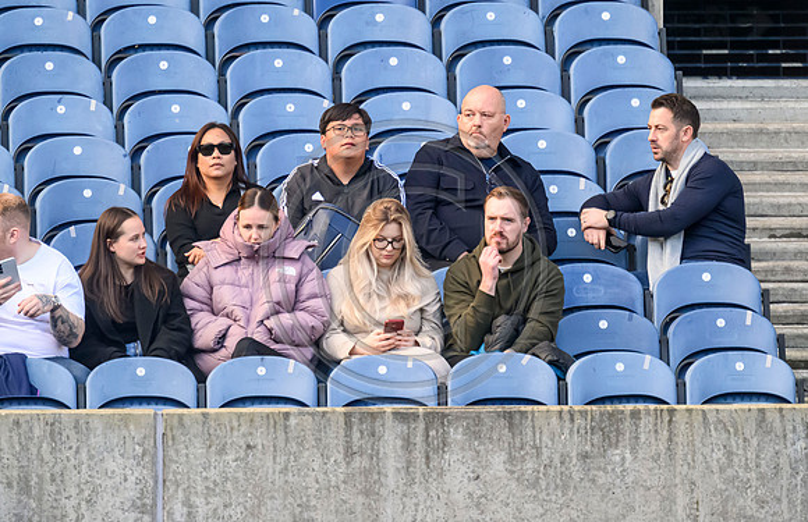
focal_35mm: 1157
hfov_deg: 1.8
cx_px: 469
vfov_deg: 1.2
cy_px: 137
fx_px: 25729
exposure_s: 1/1250
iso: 4000
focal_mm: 784
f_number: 5.6
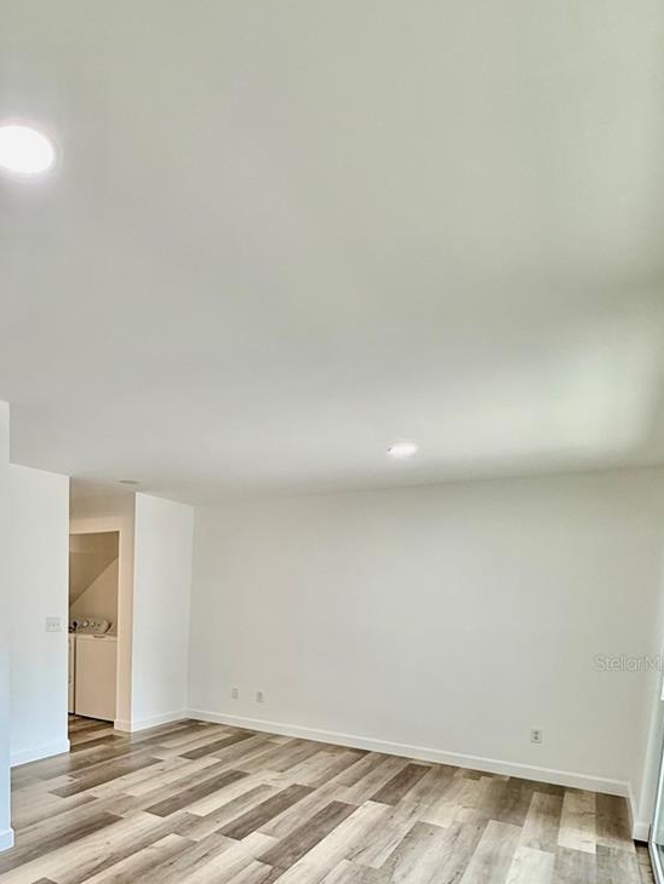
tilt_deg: -6.6
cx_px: 136
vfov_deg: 69.1
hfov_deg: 54.9
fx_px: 588
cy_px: 662
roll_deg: -0.9
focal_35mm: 23
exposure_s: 1/120
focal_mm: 2.22
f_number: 2.2
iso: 160
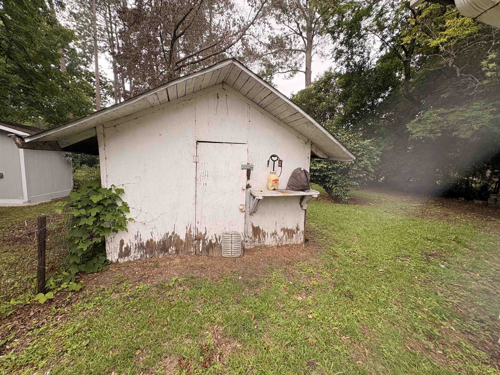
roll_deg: -2.5
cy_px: 188
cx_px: 250
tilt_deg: -6.9
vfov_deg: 85.7
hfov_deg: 102.1
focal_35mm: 14
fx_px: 202
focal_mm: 2.22
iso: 40
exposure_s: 1/243
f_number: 2.2
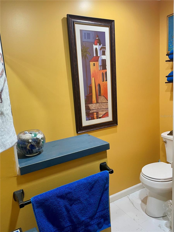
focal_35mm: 26
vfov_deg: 67.3
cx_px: 87
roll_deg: +4.3
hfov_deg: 53.1
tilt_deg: -9.4
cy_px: 116
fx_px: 174
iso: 125
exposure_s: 1/60
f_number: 1.6
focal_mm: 4.2
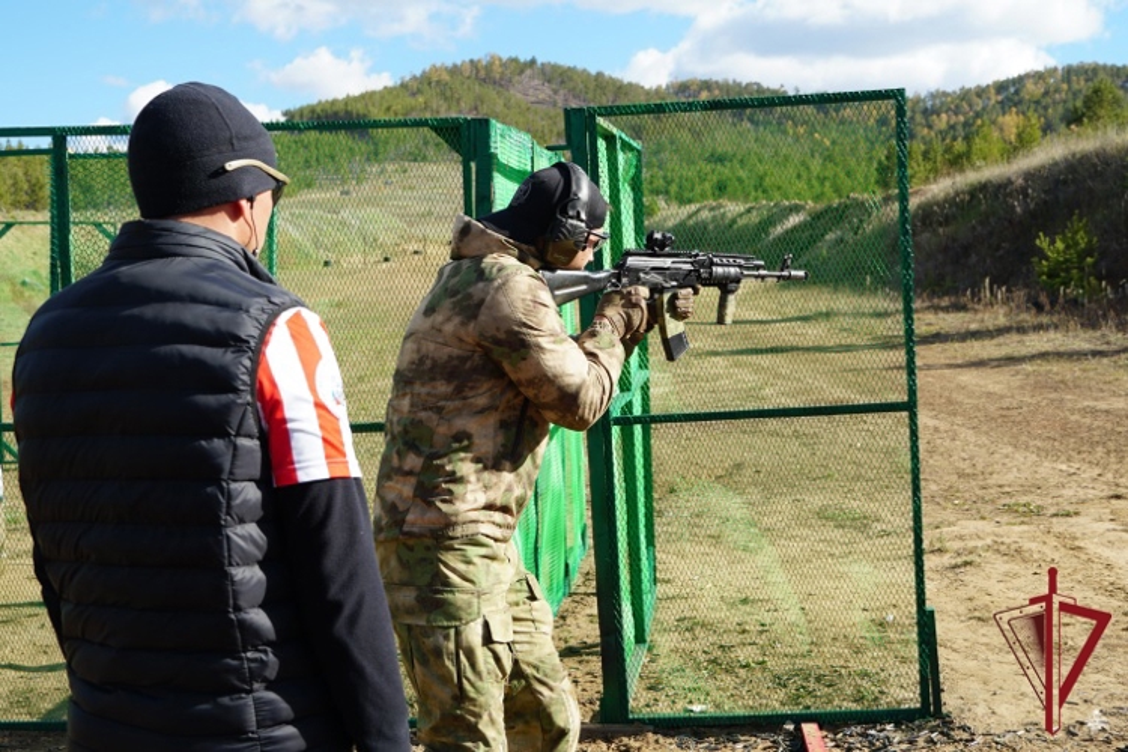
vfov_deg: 29.9
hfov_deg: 43.6
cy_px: 376
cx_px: 564
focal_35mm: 45
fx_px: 1410
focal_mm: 30
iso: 100
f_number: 5
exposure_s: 1/320
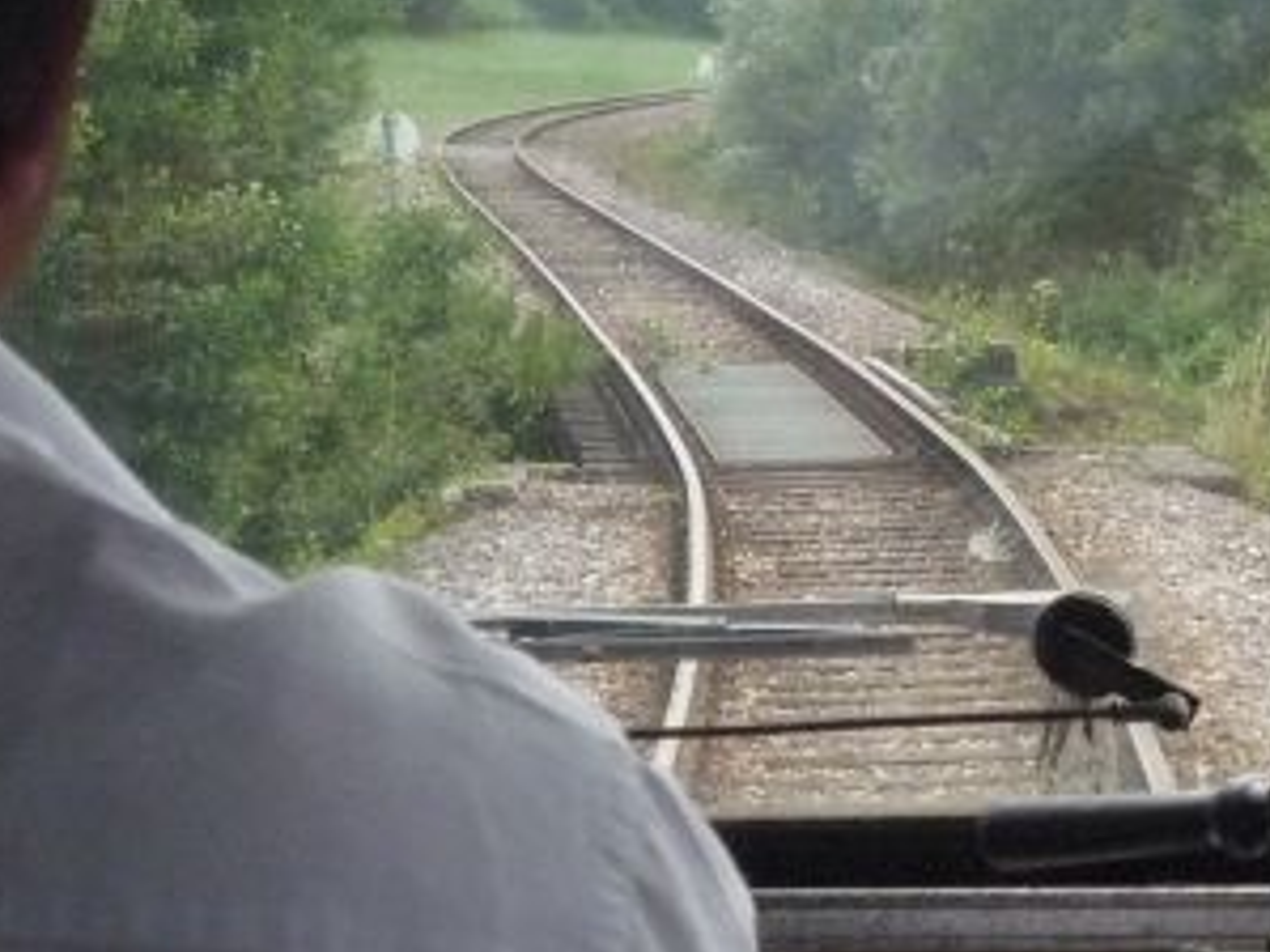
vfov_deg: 8.1
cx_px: 990
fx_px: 6711
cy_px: 268
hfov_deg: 10.8
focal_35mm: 183
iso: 400
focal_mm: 11.5
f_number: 5.6
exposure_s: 1/400
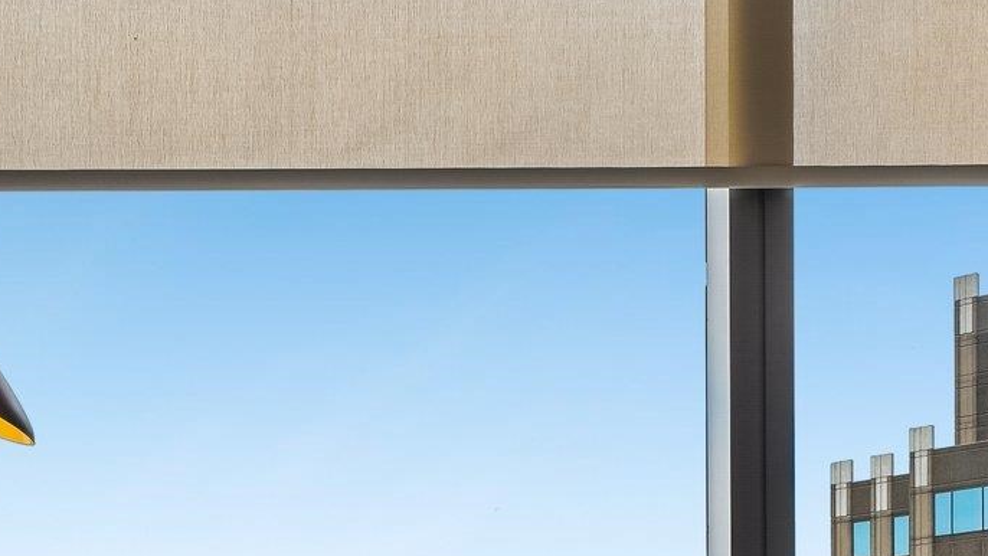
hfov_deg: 28.0
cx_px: 301
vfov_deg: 14.8
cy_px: 864
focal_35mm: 75
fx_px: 1965
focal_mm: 24
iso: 100
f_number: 11
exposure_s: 1/40
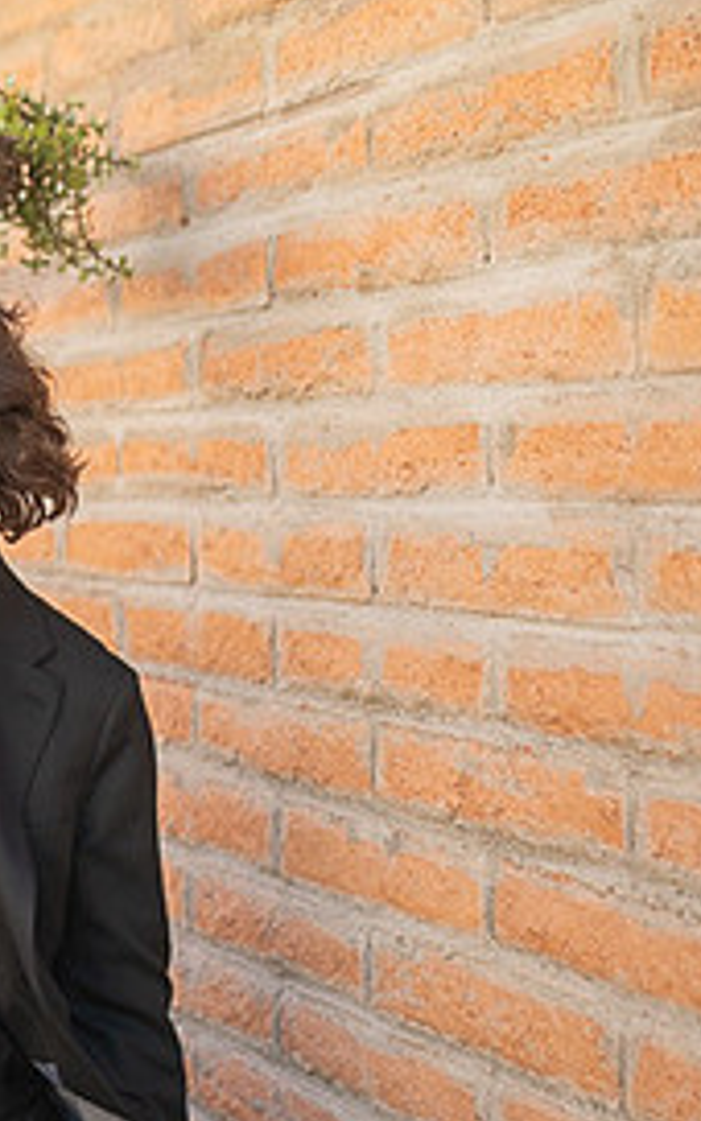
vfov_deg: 27.1
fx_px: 2323
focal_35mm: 76
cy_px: 635
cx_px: -363
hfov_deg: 15.7
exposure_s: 1/3200
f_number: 1.4
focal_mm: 35
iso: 400
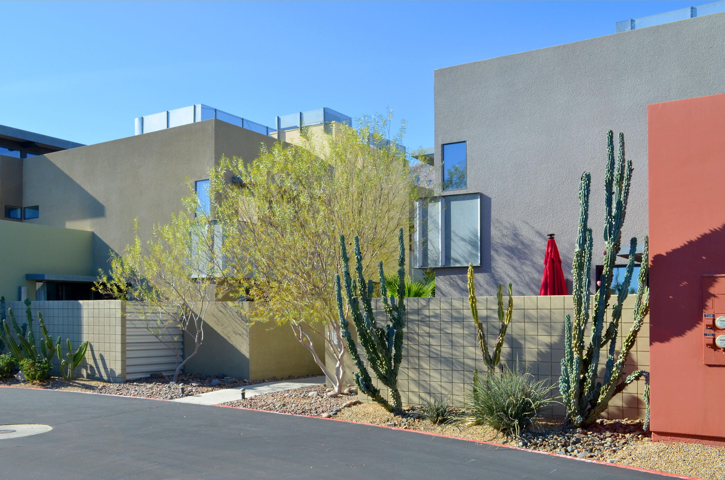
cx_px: 362
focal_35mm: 36
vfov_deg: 36.7
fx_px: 723
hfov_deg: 53.2
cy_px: 240
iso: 400
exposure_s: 1/400
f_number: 10
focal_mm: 24
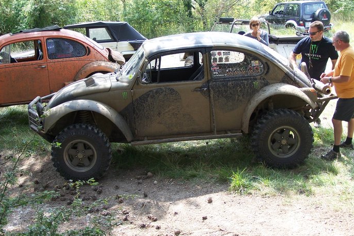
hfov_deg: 38.9
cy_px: 108
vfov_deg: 26.5
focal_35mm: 51
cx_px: 176
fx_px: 502
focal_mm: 8
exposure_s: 1/160
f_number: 3
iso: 80
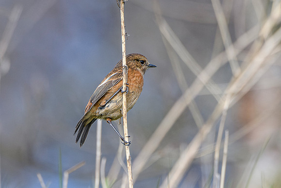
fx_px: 9256
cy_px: 107
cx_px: 123
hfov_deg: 1.7
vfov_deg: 1.2
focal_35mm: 1186
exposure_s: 1/1600
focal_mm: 400
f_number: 6.3
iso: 560
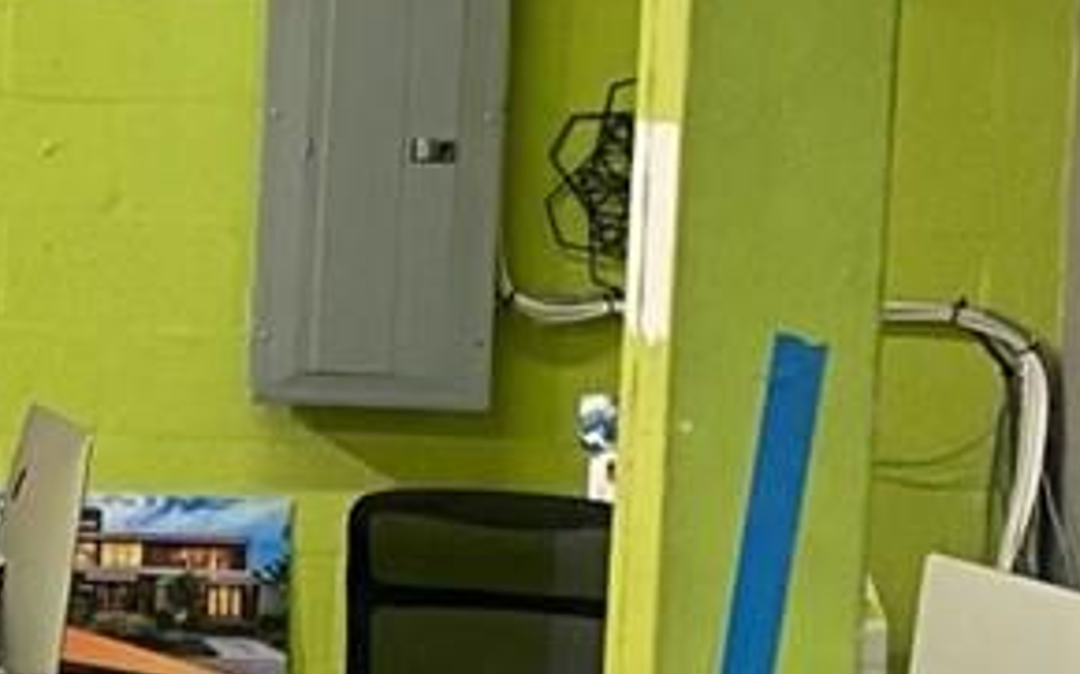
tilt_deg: -4.7
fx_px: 4472
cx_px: -1691
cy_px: 346
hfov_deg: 11.1
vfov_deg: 8.6
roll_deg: -1.2
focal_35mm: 152
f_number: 1.8
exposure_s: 1/60
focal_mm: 4.25
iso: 125
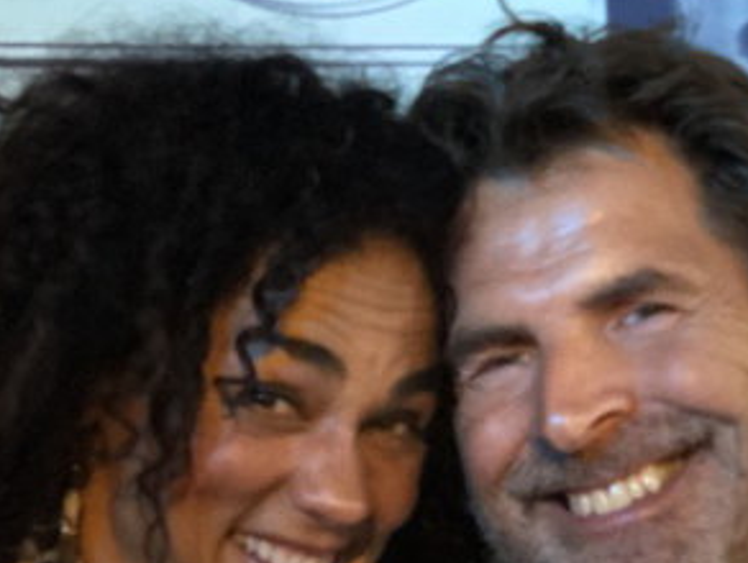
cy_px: 422
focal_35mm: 89
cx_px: 469
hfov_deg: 21.9
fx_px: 1926
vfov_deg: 16.6
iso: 200
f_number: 2.4
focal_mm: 6
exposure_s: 1/8
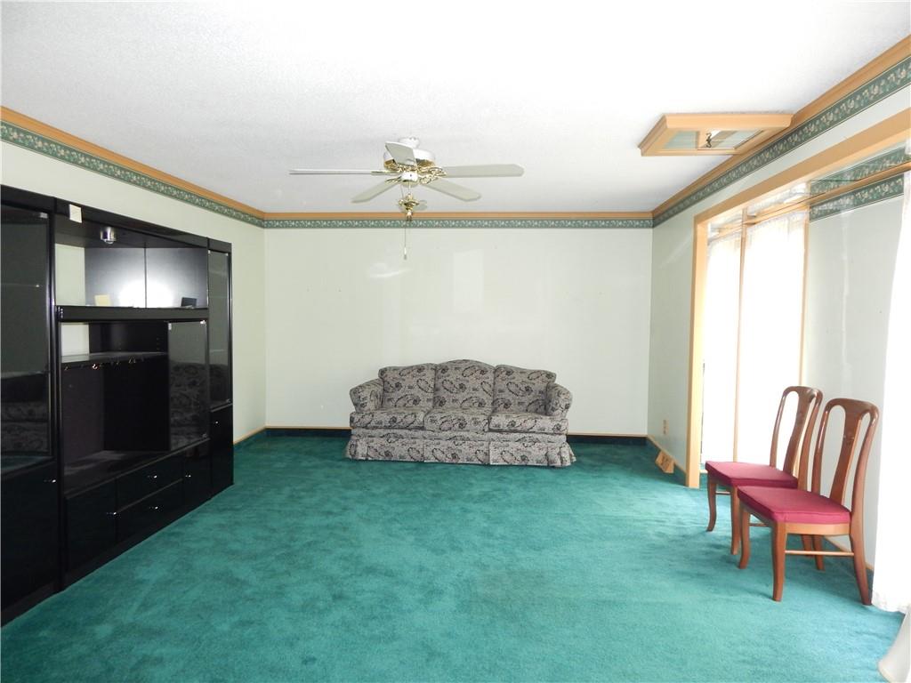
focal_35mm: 22
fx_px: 579
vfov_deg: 61.1
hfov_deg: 76.4
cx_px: 456
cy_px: 342
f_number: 3
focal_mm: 4
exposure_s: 1/30
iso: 400
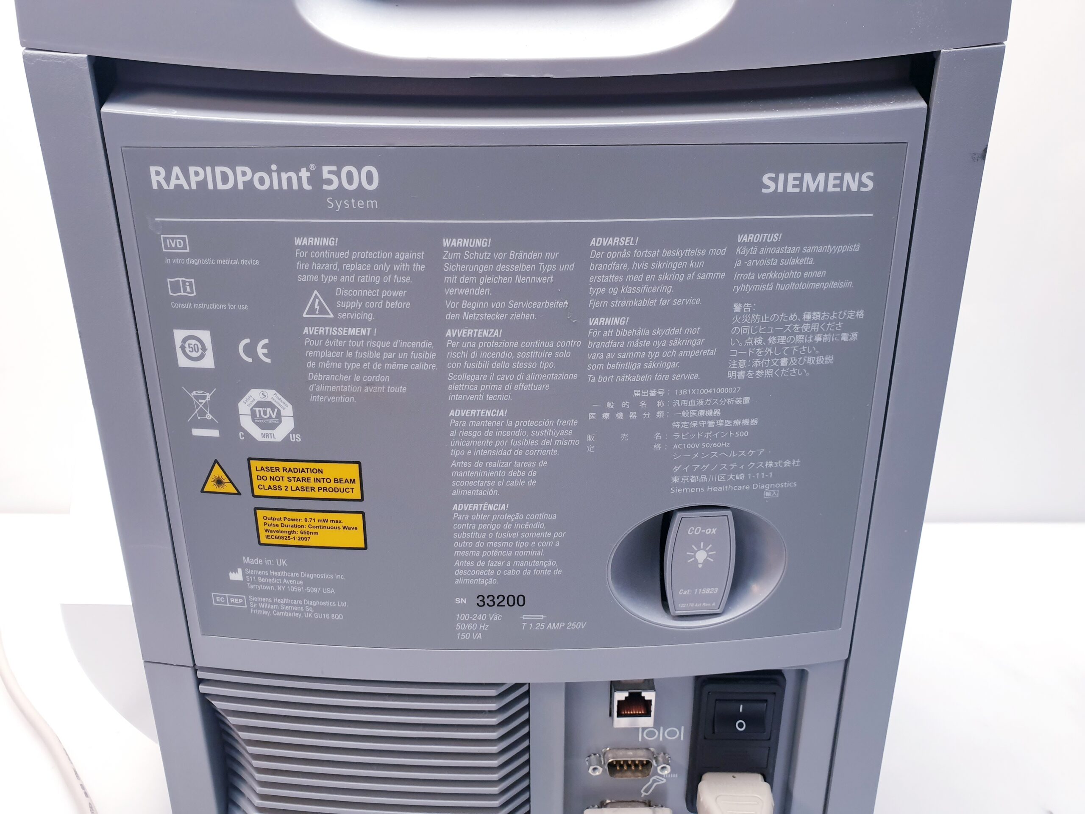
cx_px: 542
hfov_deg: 67.3
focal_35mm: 26
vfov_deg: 53.1
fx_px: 815
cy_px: 407
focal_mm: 4.3
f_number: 2.4
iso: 160
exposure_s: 1/50
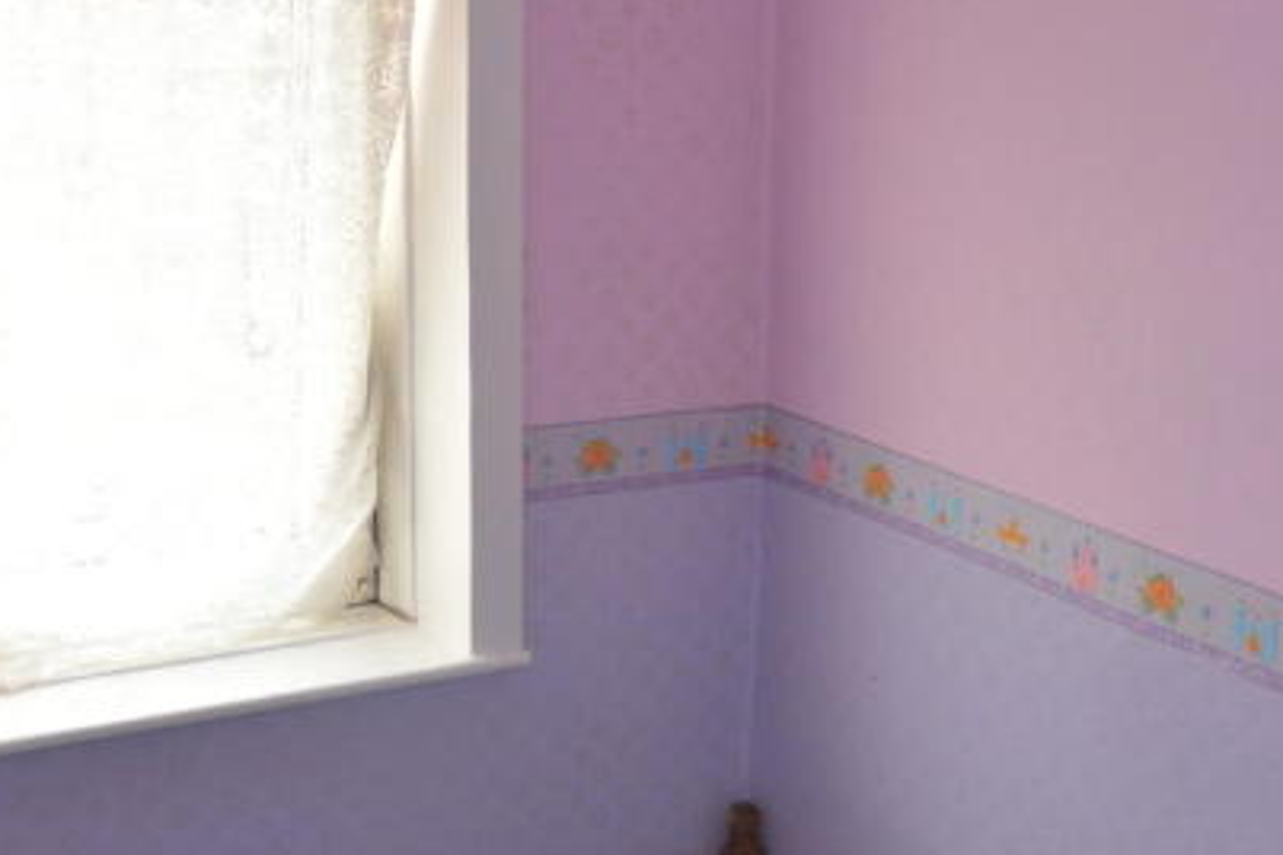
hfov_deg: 34.7
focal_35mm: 57
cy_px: 506
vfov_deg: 23.7
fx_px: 2031
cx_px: 851
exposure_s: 1/60
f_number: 4
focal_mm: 13.1
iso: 200
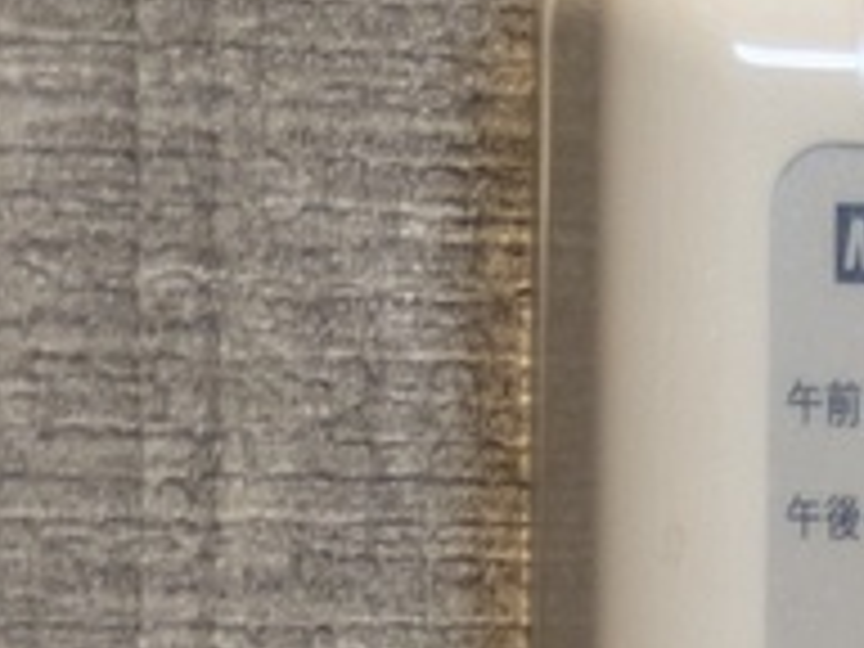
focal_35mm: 255
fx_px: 6365
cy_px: 882
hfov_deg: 7.6
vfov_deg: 5.8
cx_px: 1467
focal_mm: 5.43
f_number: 1.89
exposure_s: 1/24
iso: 186
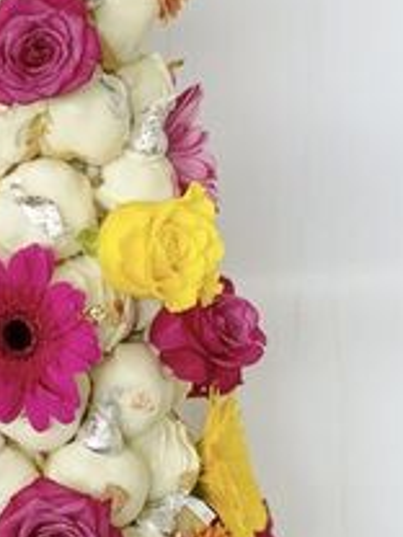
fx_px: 1863
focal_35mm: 120
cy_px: 299
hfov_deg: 12.3
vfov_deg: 16.4
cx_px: 70
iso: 200
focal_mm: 6
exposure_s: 1/60
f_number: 2.4
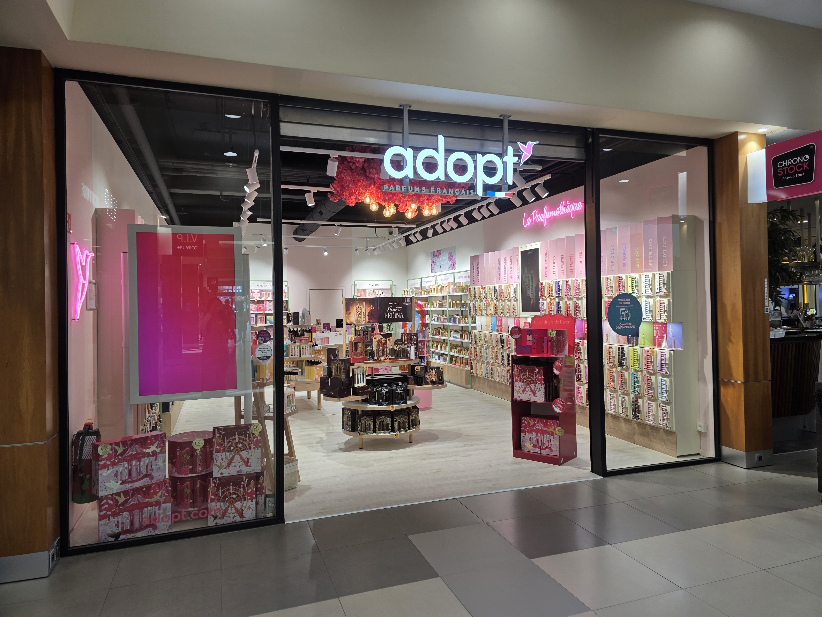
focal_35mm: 23
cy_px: 308
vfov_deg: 58.9
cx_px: 411
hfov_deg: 73.9
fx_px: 546
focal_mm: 6.3
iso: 20
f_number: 1.7
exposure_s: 1/100
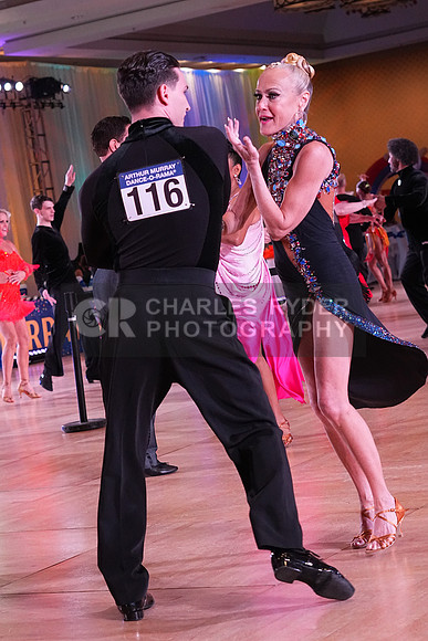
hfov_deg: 14.7
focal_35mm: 93
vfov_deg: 21.9
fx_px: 1657
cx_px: 214
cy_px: 320
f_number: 5
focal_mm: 62
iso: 3200
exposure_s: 1/400
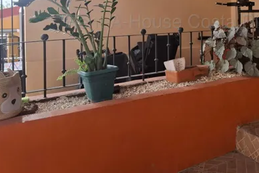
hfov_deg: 48.7
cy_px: 21
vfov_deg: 32.7
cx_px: 172
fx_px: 281
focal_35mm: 39
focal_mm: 5.54
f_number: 1.8
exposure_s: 1/123
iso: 50
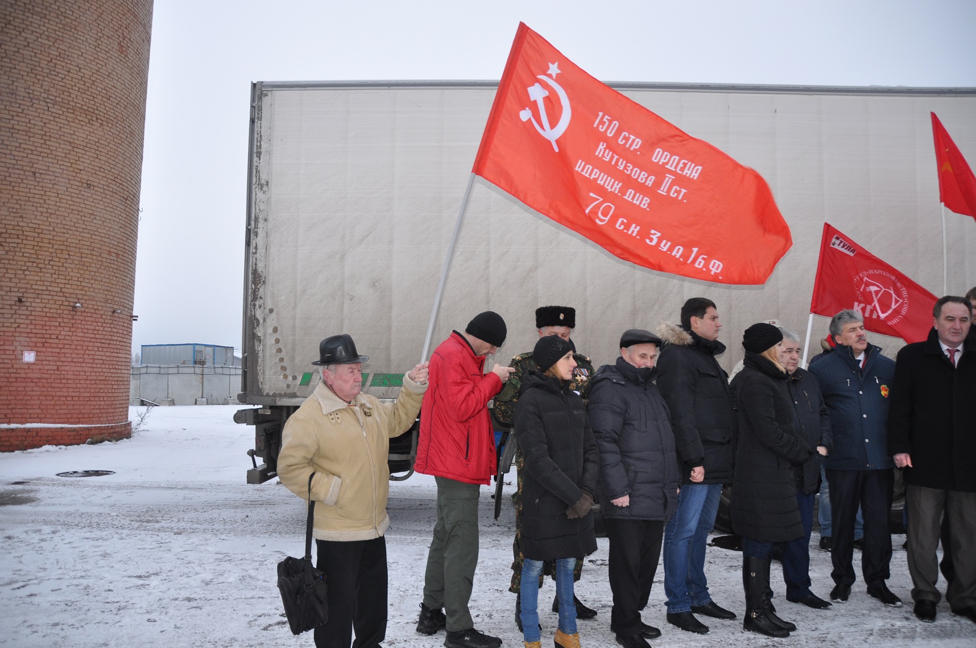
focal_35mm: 27
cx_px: 488
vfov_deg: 47.8
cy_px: 324
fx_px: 731
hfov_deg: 67.4
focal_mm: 18
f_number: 3.5
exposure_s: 1/125
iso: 400
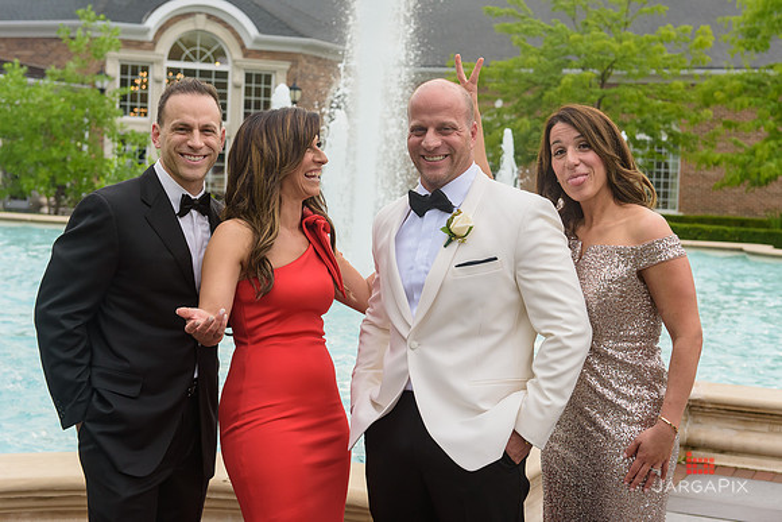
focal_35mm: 63
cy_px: 225
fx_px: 1358
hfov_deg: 32.1
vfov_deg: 21.7
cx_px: 445
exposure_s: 1/640
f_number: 4
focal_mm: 55
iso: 500
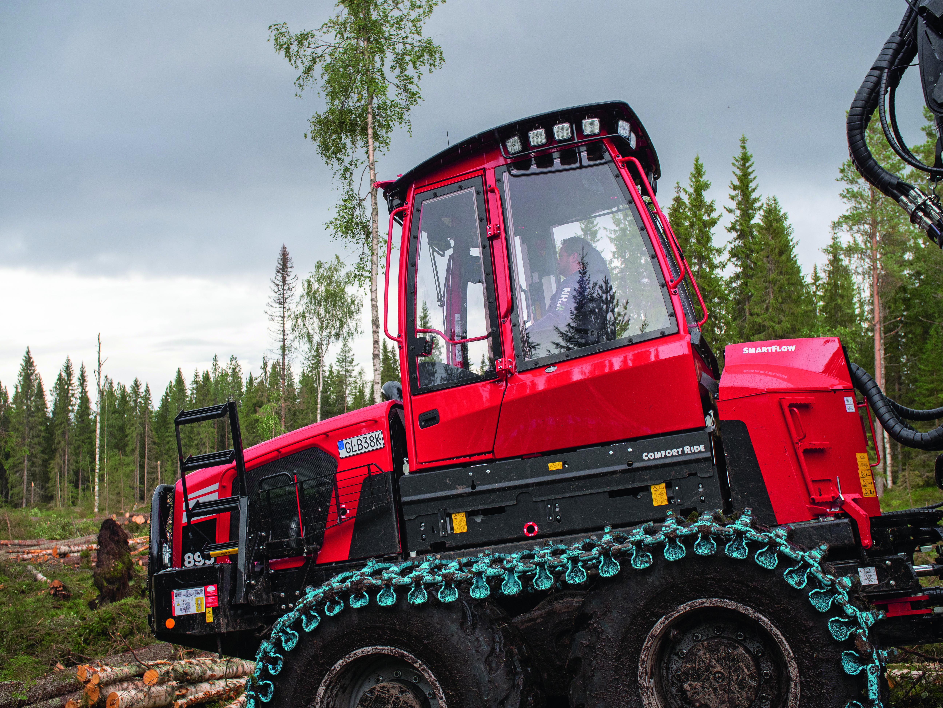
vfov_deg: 32.9
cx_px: 472
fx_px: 1199
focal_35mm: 44
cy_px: 354
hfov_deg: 42.9
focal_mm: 22
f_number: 3.5
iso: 200
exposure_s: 1/200
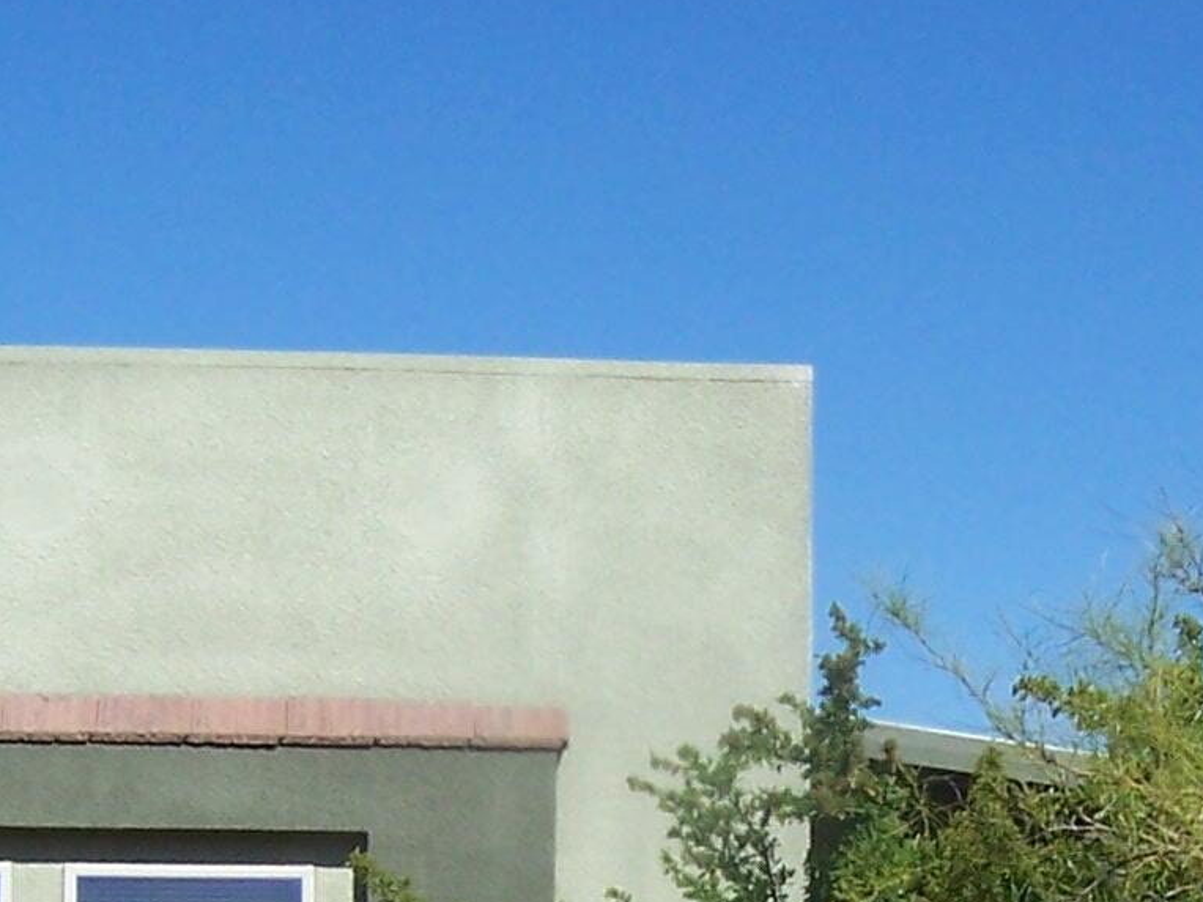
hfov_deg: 17.2
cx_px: 754
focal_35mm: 114
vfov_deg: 12.6
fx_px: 3962
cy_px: 1188
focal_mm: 5.6
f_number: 5.6
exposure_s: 1/750
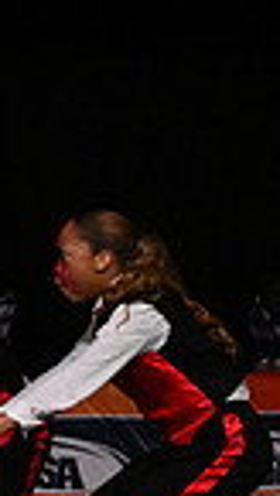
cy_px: 216
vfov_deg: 5.4
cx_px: -574
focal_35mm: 401
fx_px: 5271
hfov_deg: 3.0
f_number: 4
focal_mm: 64
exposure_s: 1/1000
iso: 6400
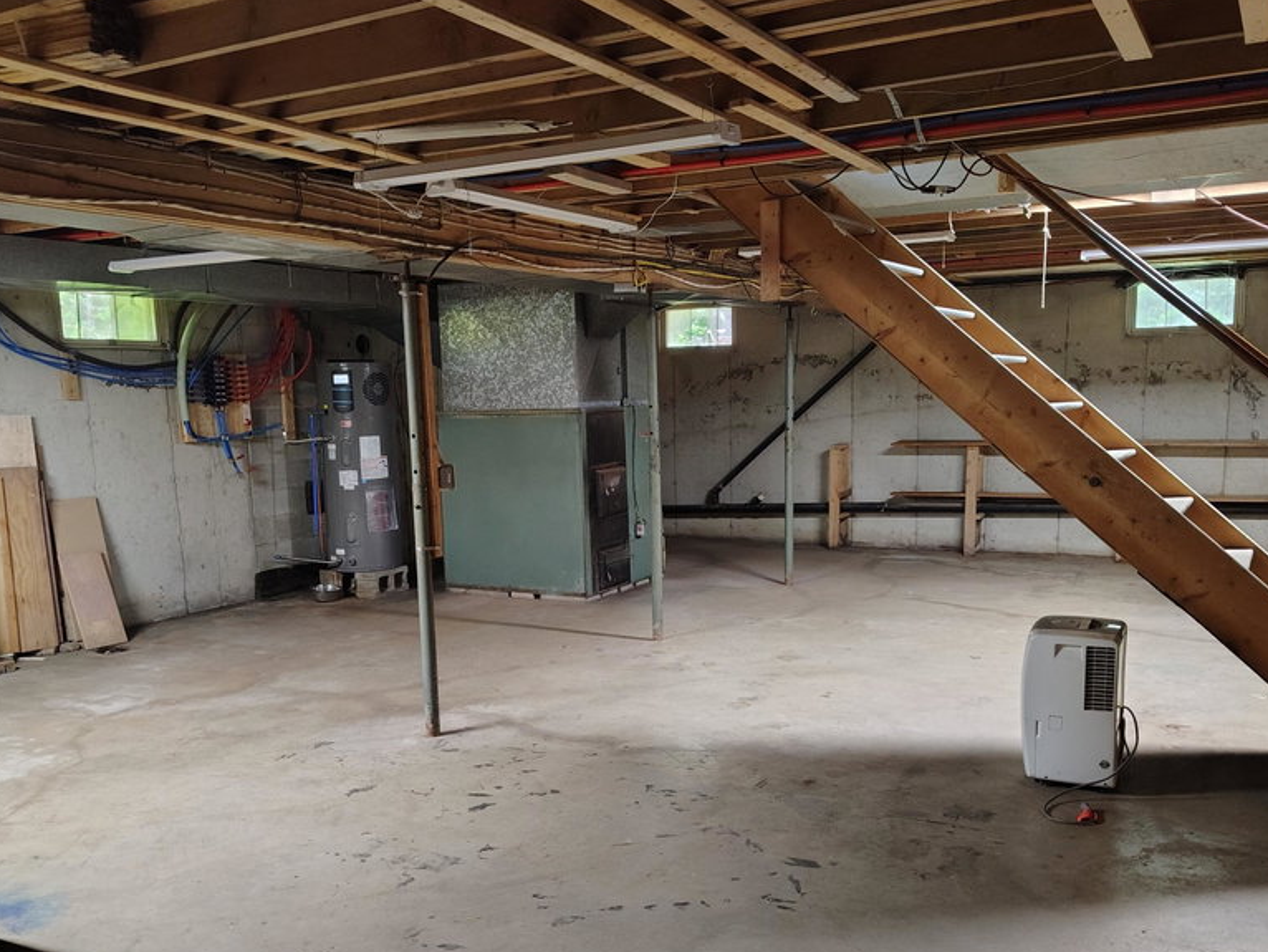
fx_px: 1173
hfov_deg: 56.8
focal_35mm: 32
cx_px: 622
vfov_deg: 43.9
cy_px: 578
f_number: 1.8
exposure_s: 1/30
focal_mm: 5.56
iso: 2222
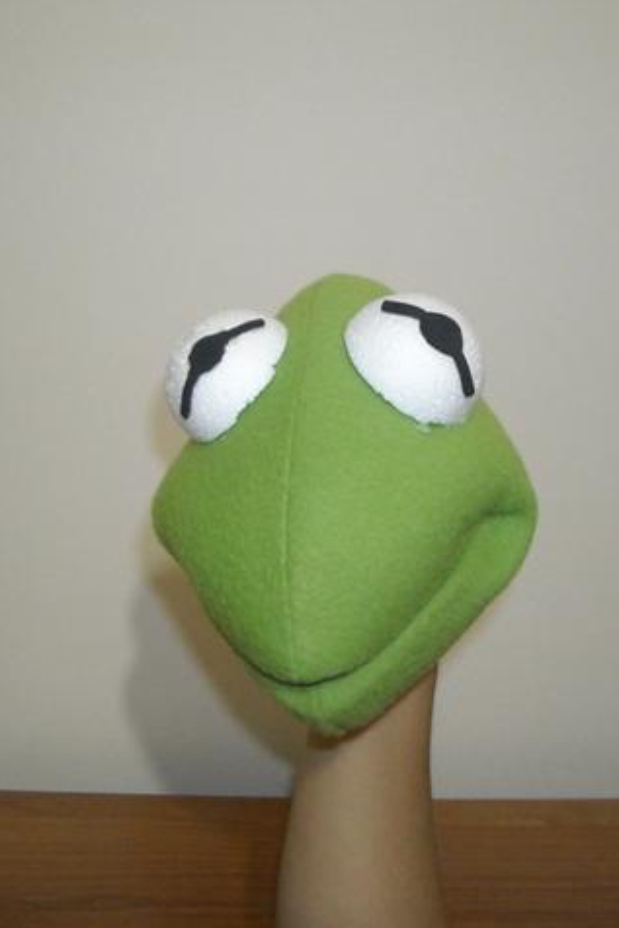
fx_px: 1263
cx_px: 338
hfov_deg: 27.5
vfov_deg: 40.3
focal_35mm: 49
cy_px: 461
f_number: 2.8
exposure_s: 1/23
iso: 400
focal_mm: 5.7
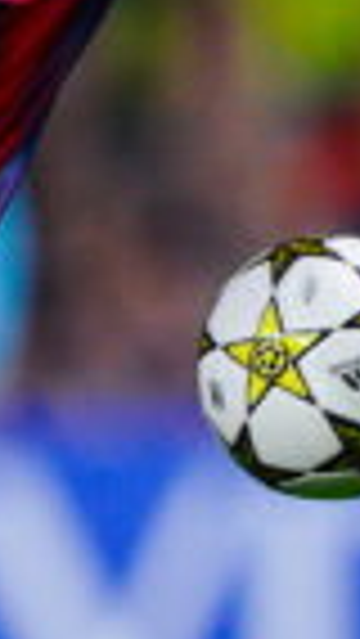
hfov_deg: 0.5
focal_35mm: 2258
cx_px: -454
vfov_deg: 1.0
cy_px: 223
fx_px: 38273
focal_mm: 400
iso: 2000
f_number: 2.8
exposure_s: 1/1250
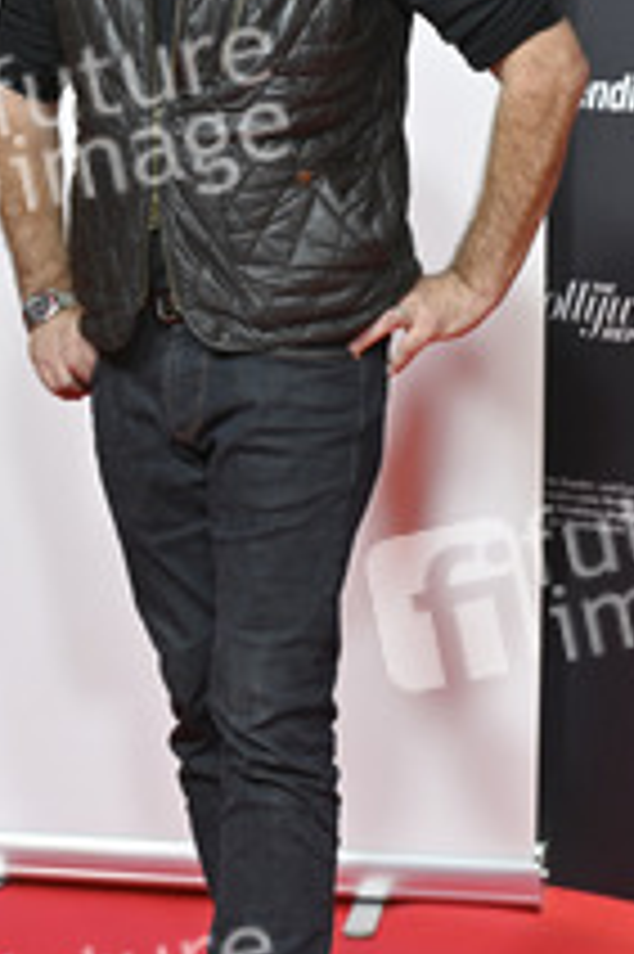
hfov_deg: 10.4
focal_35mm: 132
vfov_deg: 15.5
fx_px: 3492
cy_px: 360
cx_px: 189
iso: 1000
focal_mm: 70
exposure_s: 1/200
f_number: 5
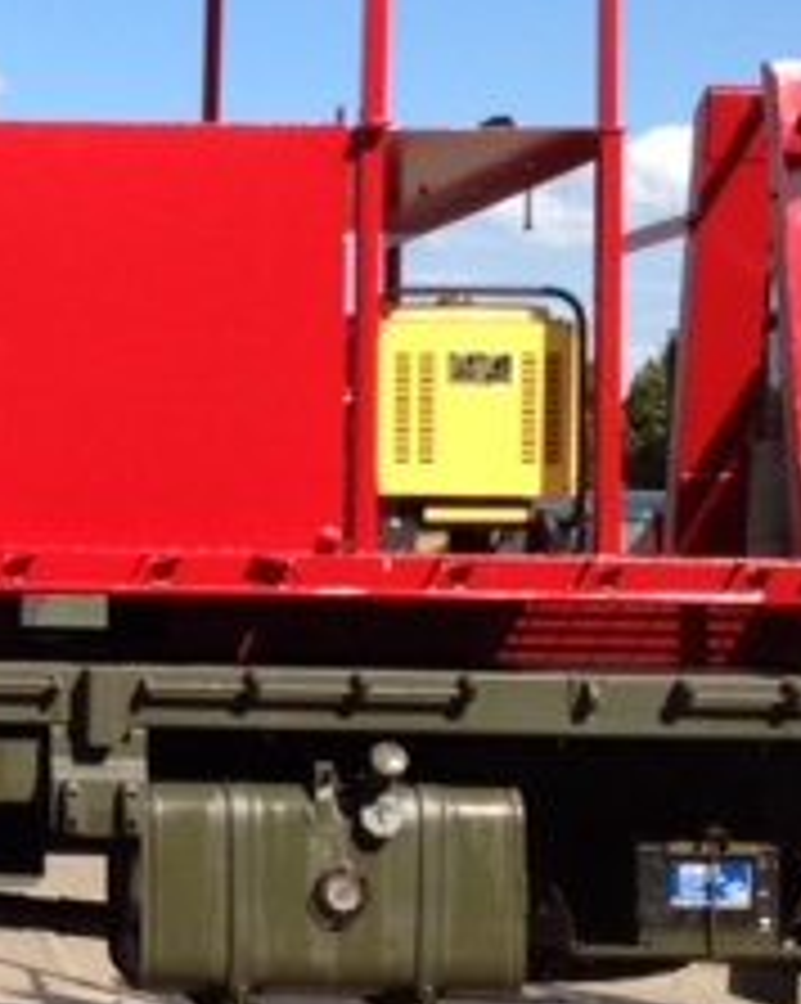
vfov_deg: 19.6
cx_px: -270
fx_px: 2908
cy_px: 410
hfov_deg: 14.9
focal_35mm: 98
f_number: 2.4
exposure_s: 1/1284
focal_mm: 4.28
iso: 64
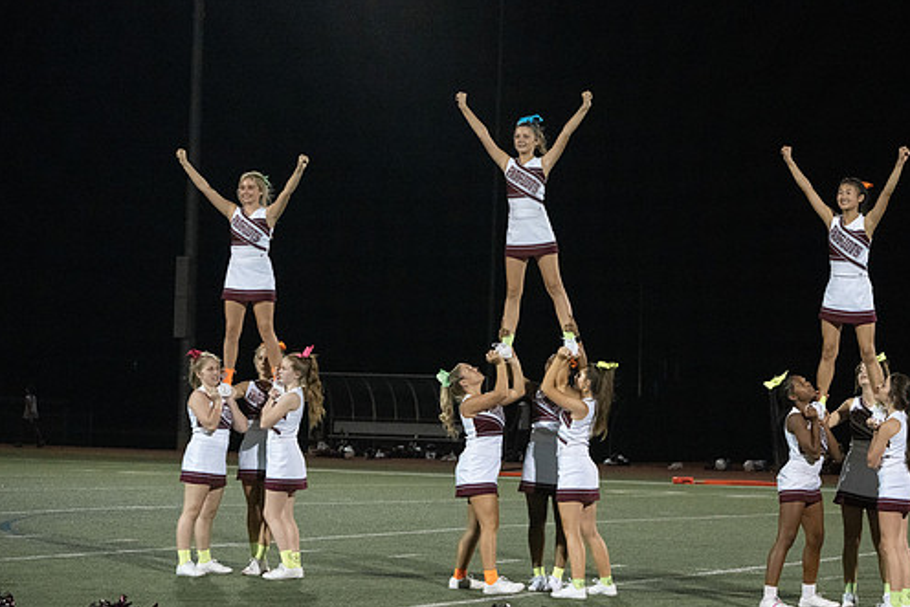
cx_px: 510
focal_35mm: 117
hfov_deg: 17.5
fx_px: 2958
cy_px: 331
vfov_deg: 11.7
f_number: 5.6
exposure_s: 1/1000
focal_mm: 100
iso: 16000
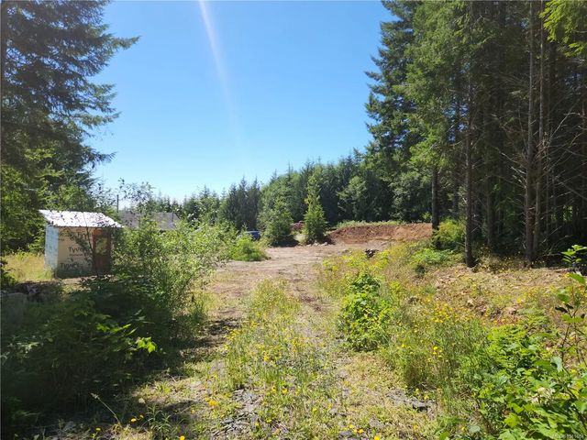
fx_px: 390
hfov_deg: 73.9
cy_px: 220
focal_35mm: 23
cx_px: 294
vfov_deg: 58.9
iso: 20
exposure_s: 1/1189
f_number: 1.8
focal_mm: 5.4
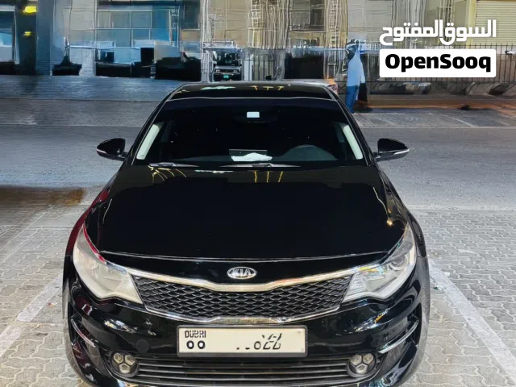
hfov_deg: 71.6
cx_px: 258
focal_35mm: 24
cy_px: 194
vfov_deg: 56.8
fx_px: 358
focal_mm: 6.76
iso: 250
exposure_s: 1/50
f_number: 1.78
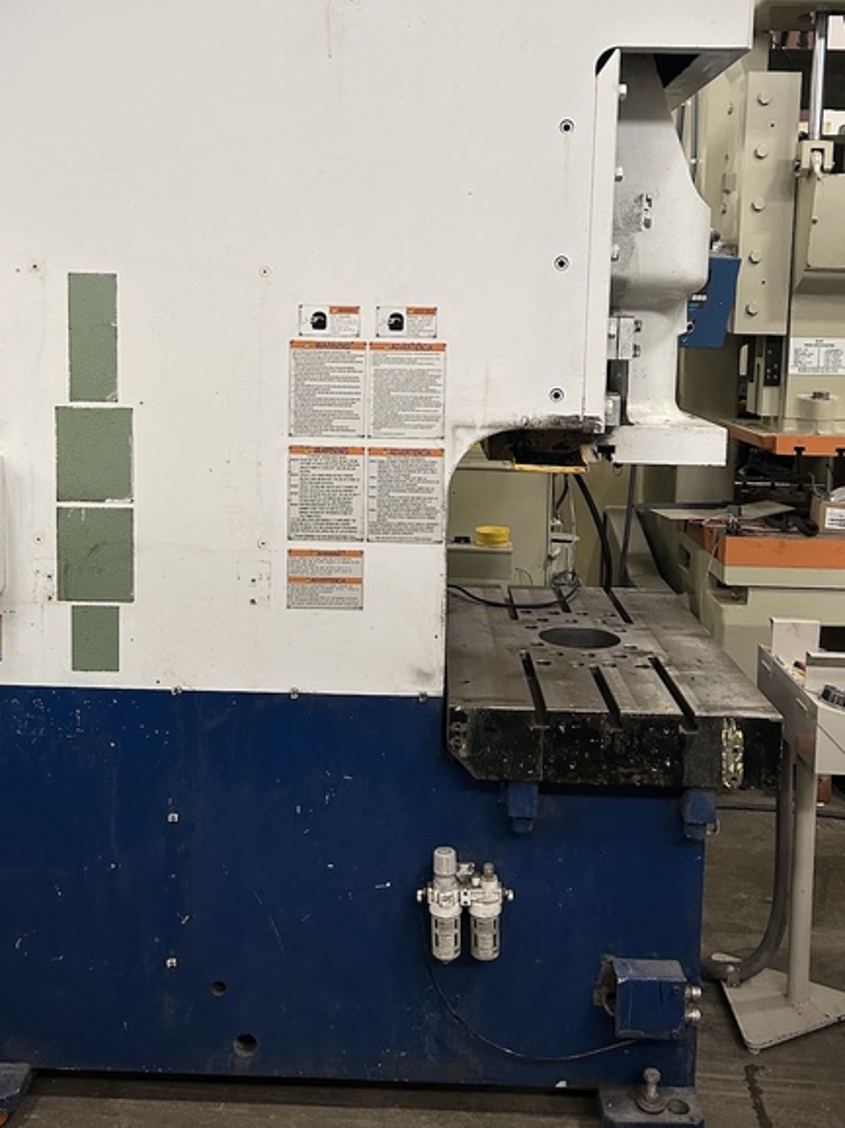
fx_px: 1173
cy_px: 412
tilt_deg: -5.3
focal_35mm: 36
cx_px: 384
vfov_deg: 50.8
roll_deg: -0.5
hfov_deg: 39.6
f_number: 1.5
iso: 160
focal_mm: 5.7
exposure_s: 1/60
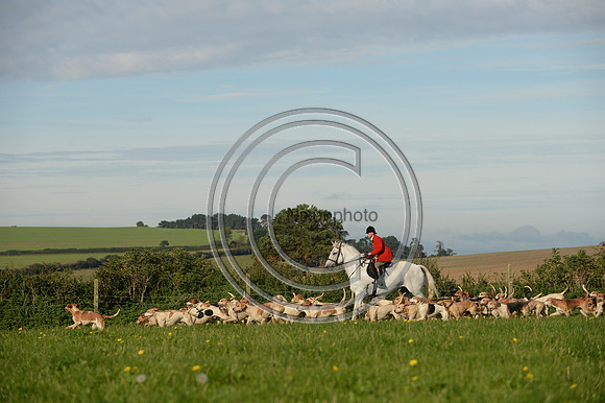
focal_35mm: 130
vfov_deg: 10.5
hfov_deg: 15.8
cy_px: 202
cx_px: 302
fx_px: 2183
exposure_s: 1/1250
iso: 200
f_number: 5
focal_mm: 130
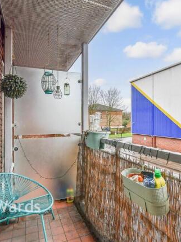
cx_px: 98
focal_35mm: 22
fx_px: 153
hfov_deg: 61.0
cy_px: 122
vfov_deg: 76.4
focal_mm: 10
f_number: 8
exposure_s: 1/40
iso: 320
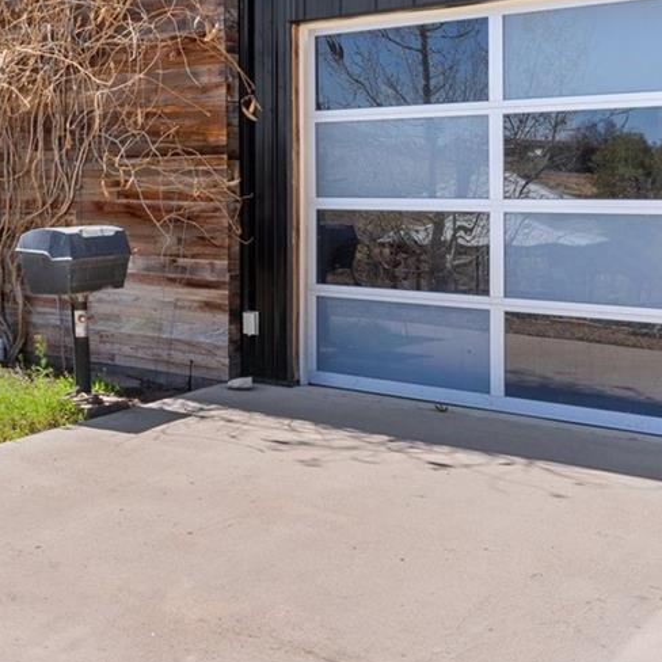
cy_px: 176
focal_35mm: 48
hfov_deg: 31.1
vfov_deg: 34.7
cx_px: -84
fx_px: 1039
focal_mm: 17
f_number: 11
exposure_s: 1/80
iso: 100
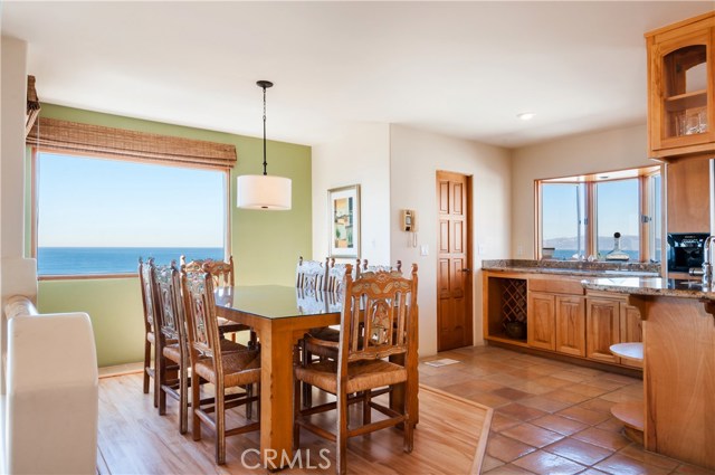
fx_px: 446
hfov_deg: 77.4
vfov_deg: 56.0
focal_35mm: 22
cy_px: 238
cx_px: 358
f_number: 16
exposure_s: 1/10
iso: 200
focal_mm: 15
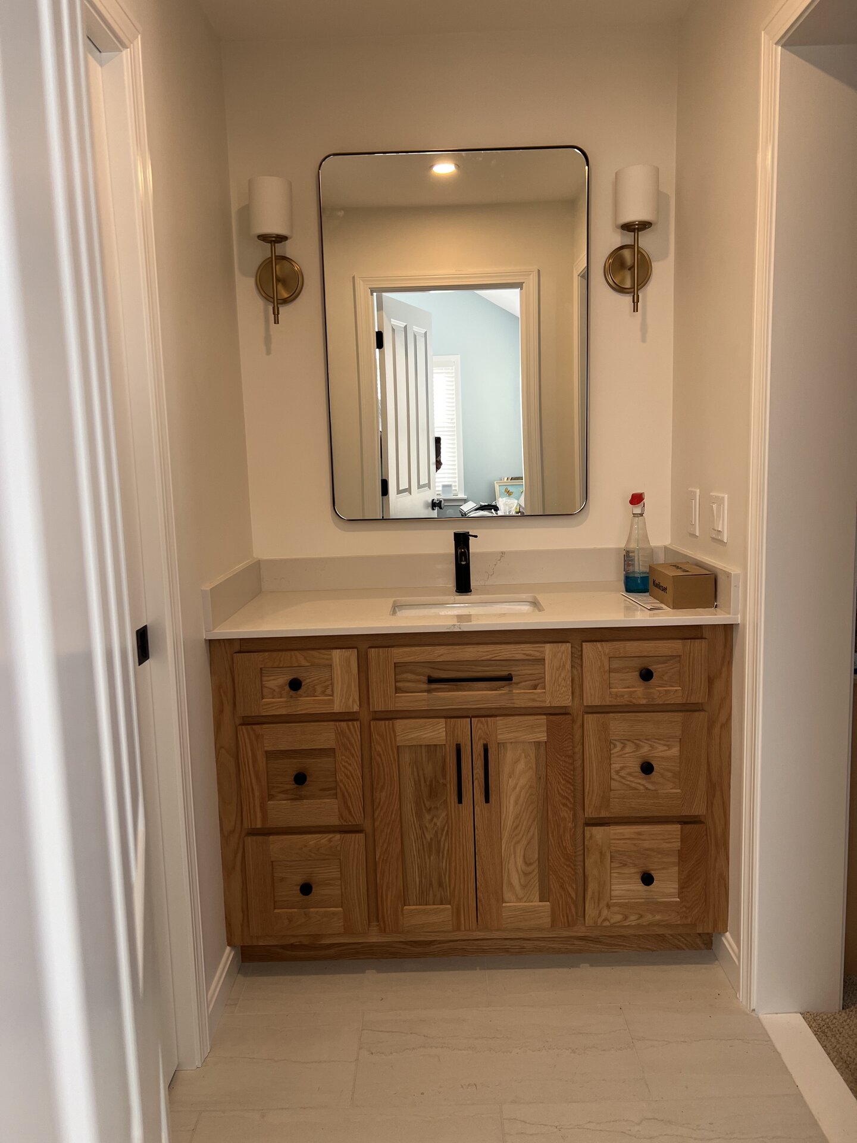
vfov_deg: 67.3
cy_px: 572
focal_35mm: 26
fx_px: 858
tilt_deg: -8.4
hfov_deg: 53.1
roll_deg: +2.1
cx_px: 428
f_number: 1.5
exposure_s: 1/121
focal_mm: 5.7
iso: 80
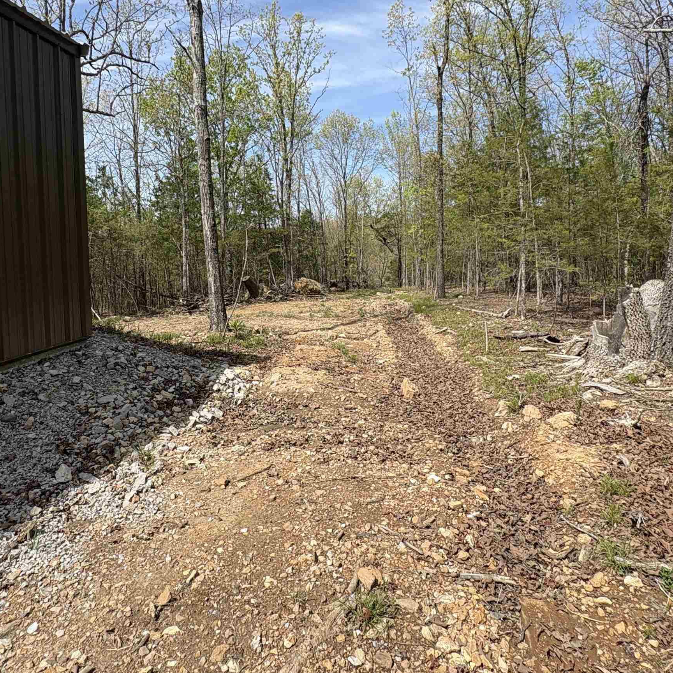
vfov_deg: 68.9
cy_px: 268
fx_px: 484
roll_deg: +1.6
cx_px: 301
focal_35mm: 22
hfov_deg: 69.4
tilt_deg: -3.1
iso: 40
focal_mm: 2.22
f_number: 2.2
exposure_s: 1/1277
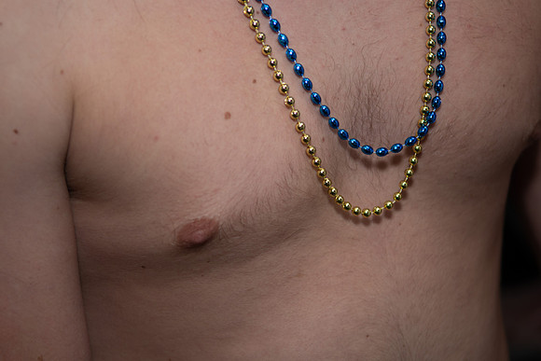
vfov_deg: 16.6
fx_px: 1240
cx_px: 270
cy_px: 180
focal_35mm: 82
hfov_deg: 24.6
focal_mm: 55
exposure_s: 1/200
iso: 100
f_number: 2.8
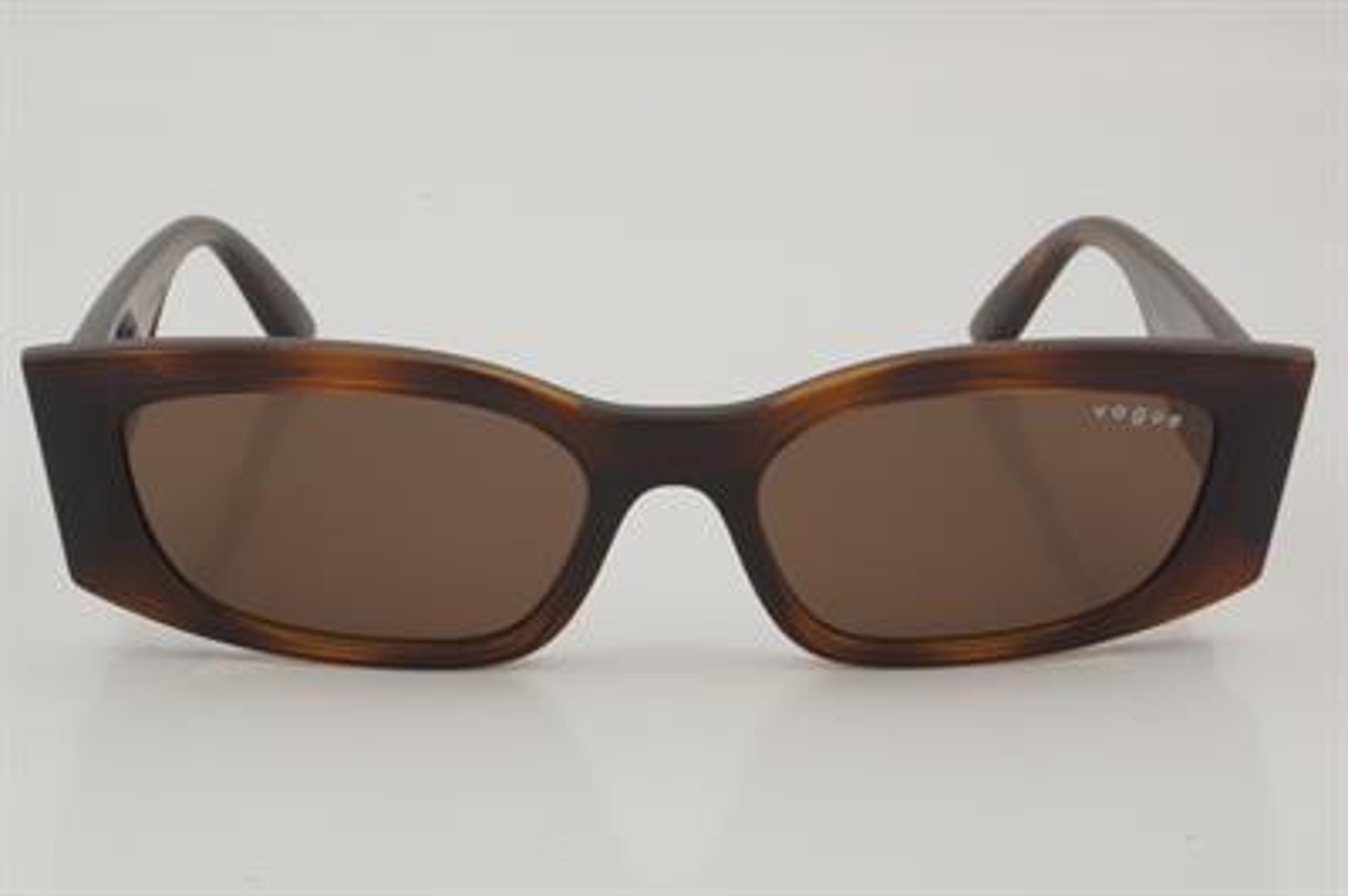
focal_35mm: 82
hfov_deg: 24.6
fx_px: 3087
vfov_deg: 16.5
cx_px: 674
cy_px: 448
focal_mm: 55
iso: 100
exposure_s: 1/3
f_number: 32
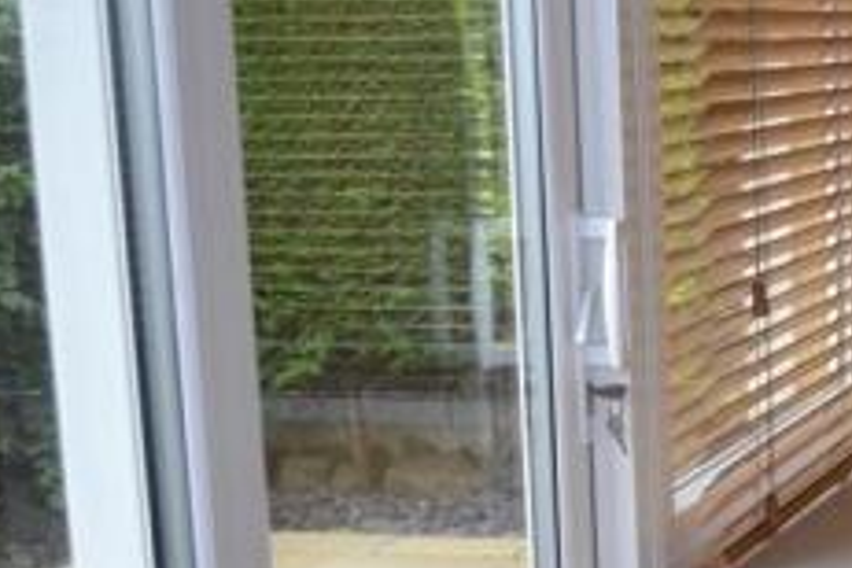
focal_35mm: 102
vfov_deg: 13.1
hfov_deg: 19.0
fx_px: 2414
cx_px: 1012
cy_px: 684
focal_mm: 24
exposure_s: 1/160
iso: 100
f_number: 4
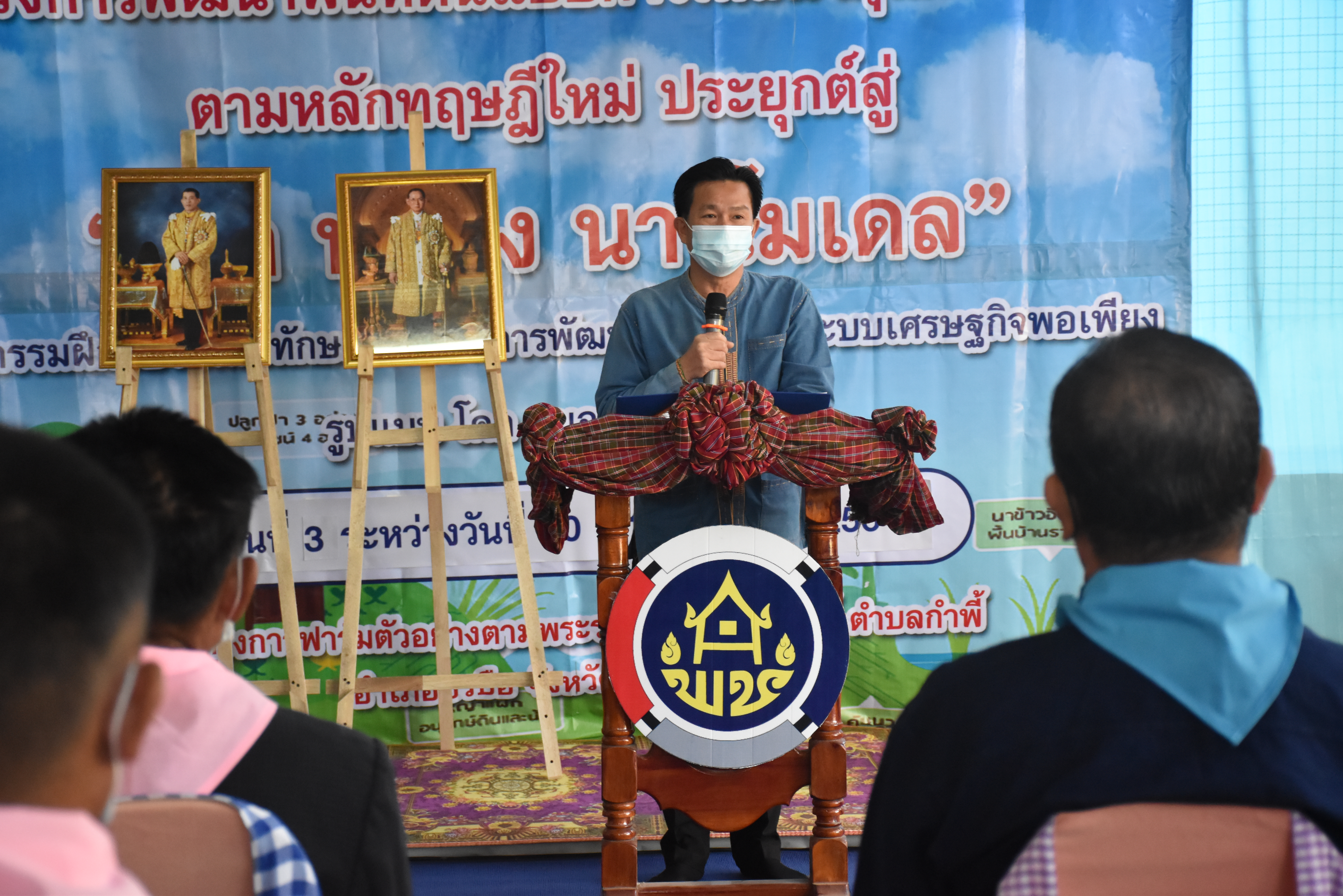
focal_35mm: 78
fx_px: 2910
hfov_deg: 26.0
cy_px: 448
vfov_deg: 17.5
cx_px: 672
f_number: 5.6
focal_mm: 52
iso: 2500
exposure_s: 1/160
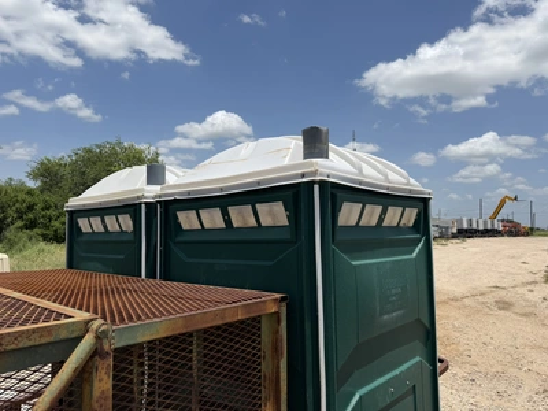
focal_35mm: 24
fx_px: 380
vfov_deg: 56.8
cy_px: 206
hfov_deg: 71.6
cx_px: 274
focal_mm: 6.76
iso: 80
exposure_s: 1/6711
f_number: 1.78
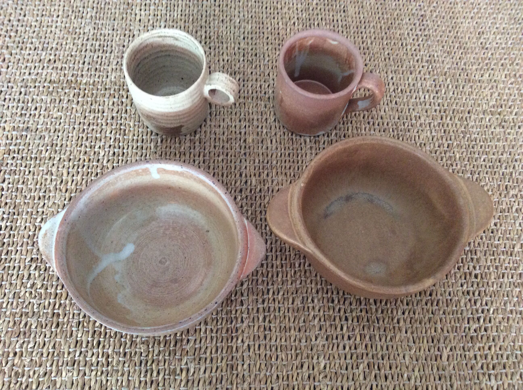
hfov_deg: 56.9
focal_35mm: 32
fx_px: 483
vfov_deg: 44.1
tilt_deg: -67.9
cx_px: 262
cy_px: 195
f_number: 2.4
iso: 250
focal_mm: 3.3
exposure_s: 1/25
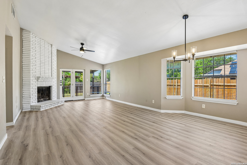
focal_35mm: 16
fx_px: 110
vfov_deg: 73.7
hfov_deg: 96.7
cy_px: 82
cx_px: 124
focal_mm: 16
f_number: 8
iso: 400
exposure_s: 1/40
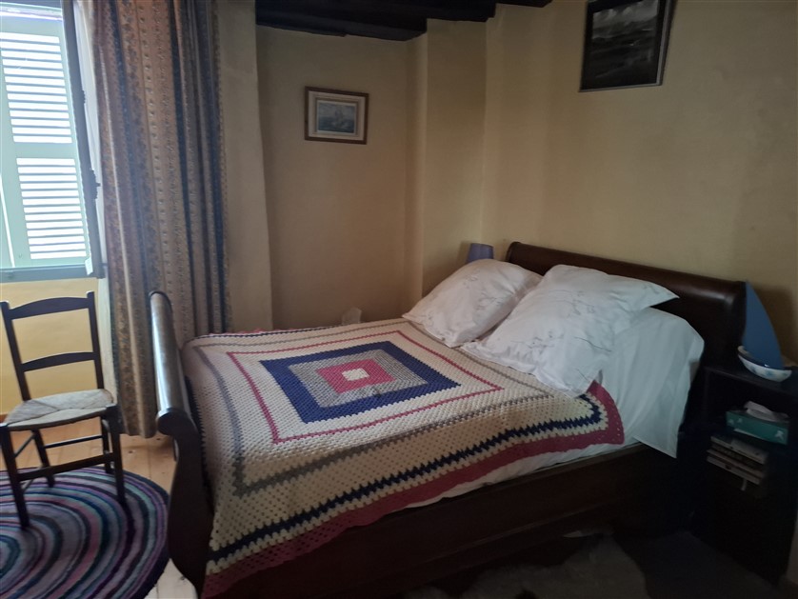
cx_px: 399
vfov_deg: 58.9
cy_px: 300
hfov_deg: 73.9
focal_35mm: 23
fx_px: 530
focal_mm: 5.54
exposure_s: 1/25
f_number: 1.8
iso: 800
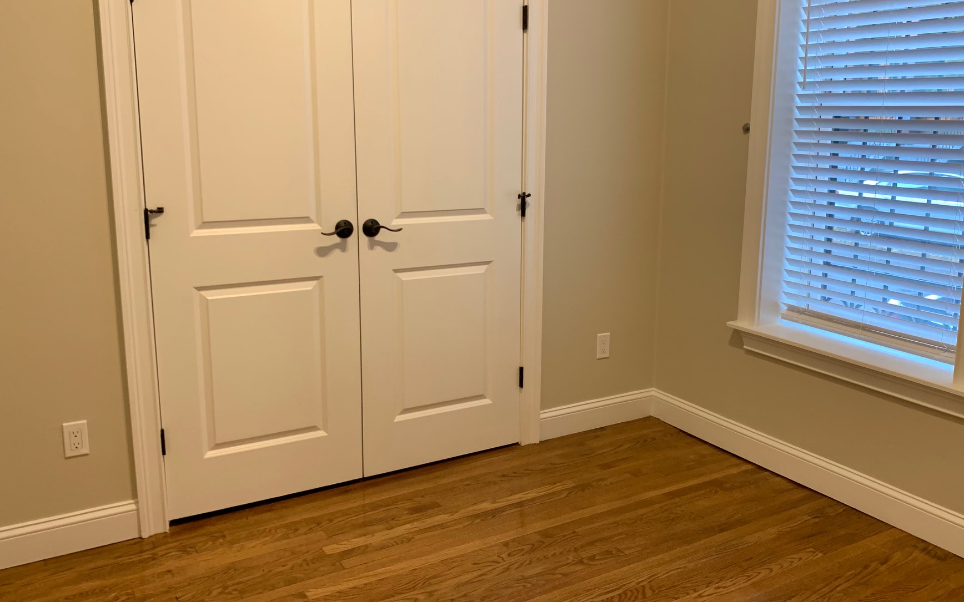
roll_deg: -0.3
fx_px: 841
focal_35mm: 32
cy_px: 280
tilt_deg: -11.5
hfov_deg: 59.5
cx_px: 529
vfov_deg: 39.4
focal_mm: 4.25
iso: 200
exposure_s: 1/60
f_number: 1.8
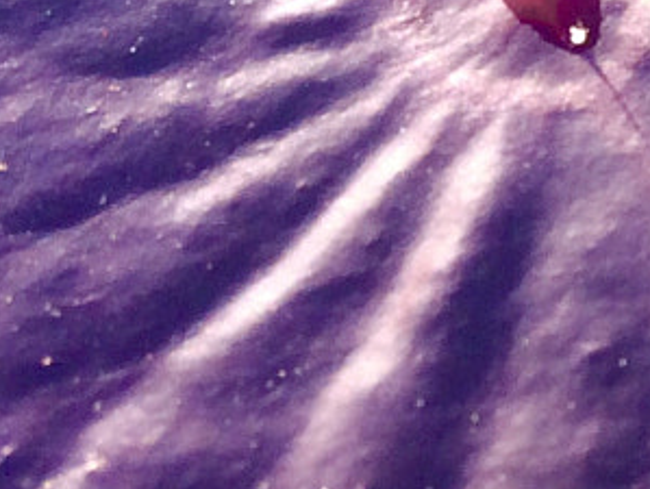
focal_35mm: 155
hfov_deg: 10.5
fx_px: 2914
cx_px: 1667
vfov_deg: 9.5
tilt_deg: -55.8
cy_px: -96
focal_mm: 4.15
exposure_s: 1/256
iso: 32
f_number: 2.2
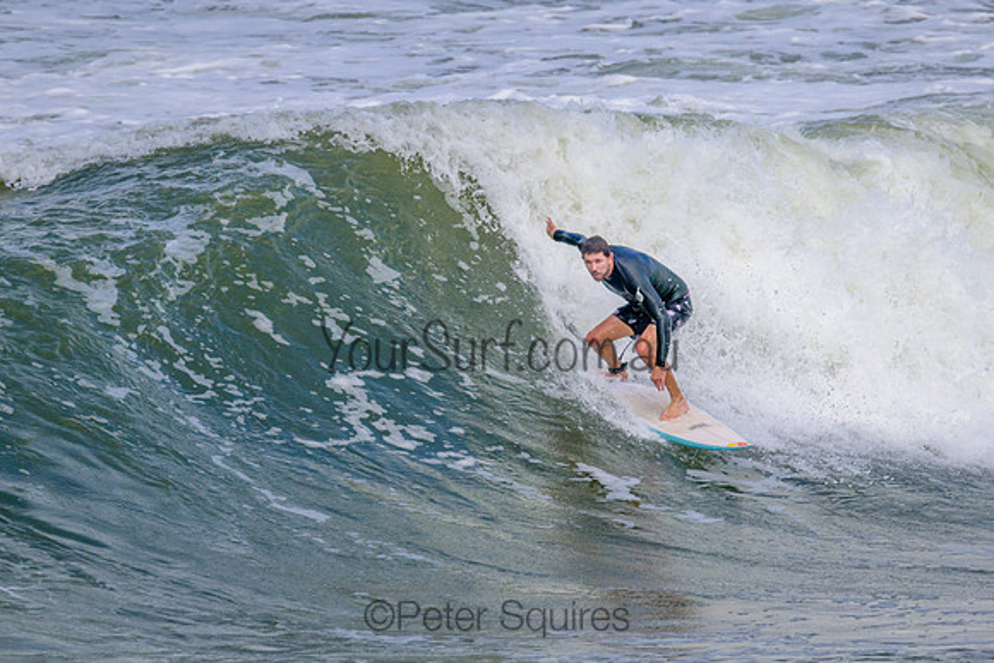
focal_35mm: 974
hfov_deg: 2.1
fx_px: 26892
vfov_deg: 1.4
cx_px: 605
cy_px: 259
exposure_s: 1/2000
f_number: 11
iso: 450
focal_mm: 800
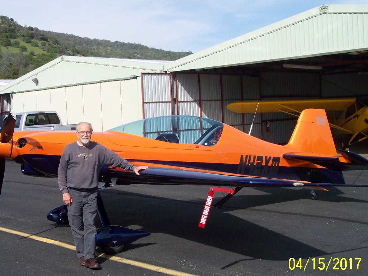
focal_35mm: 49
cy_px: 129
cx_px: 154
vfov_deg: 29.7
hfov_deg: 38.8
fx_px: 521
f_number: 4.8
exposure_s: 1/700
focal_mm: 8
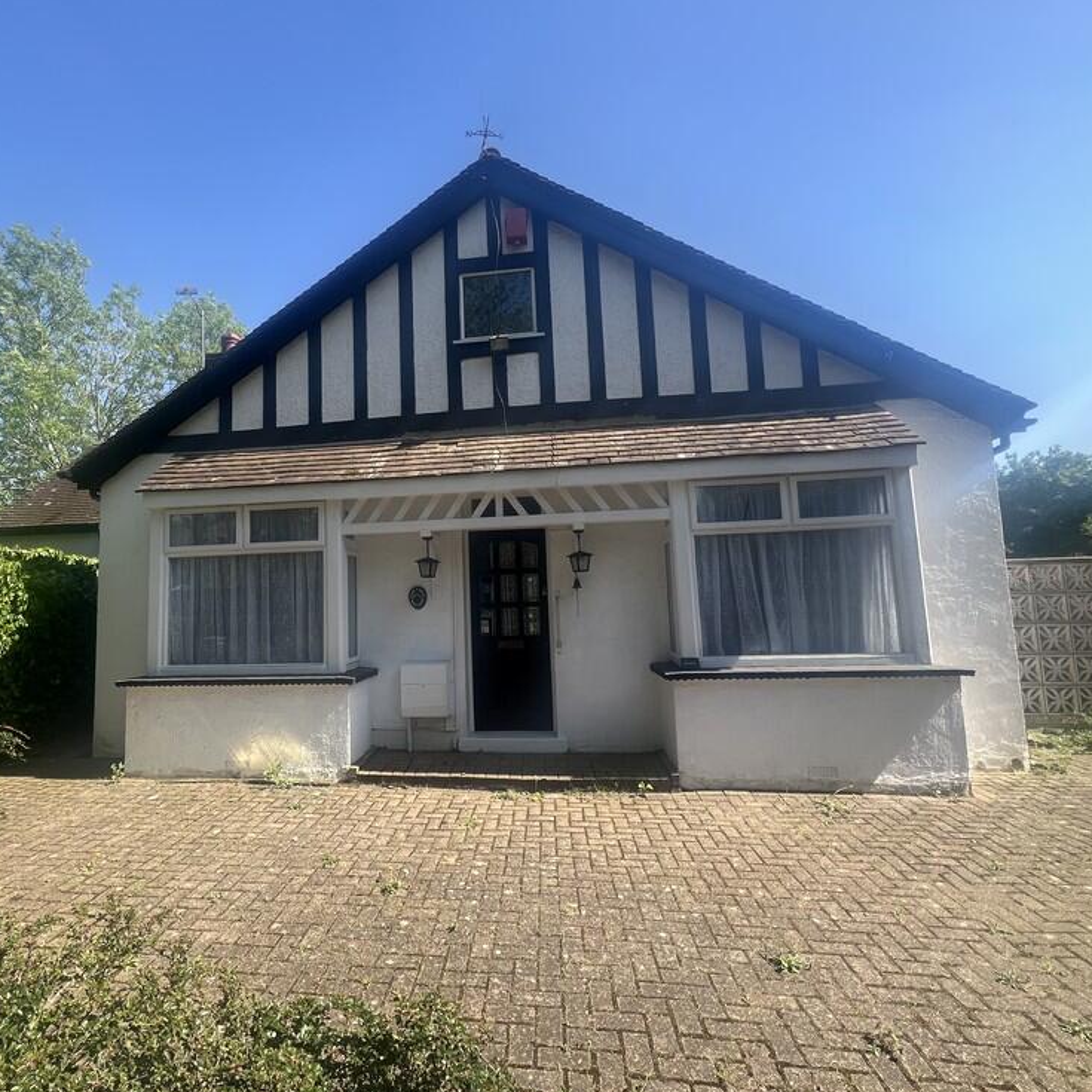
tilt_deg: +6.3
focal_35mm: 16
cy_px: 541
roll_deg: +1.5
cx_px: 465
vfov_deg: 87.4
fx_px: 571
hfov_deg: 86.8
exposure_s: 1/506
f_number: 1.8
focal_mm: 1.57
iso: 32
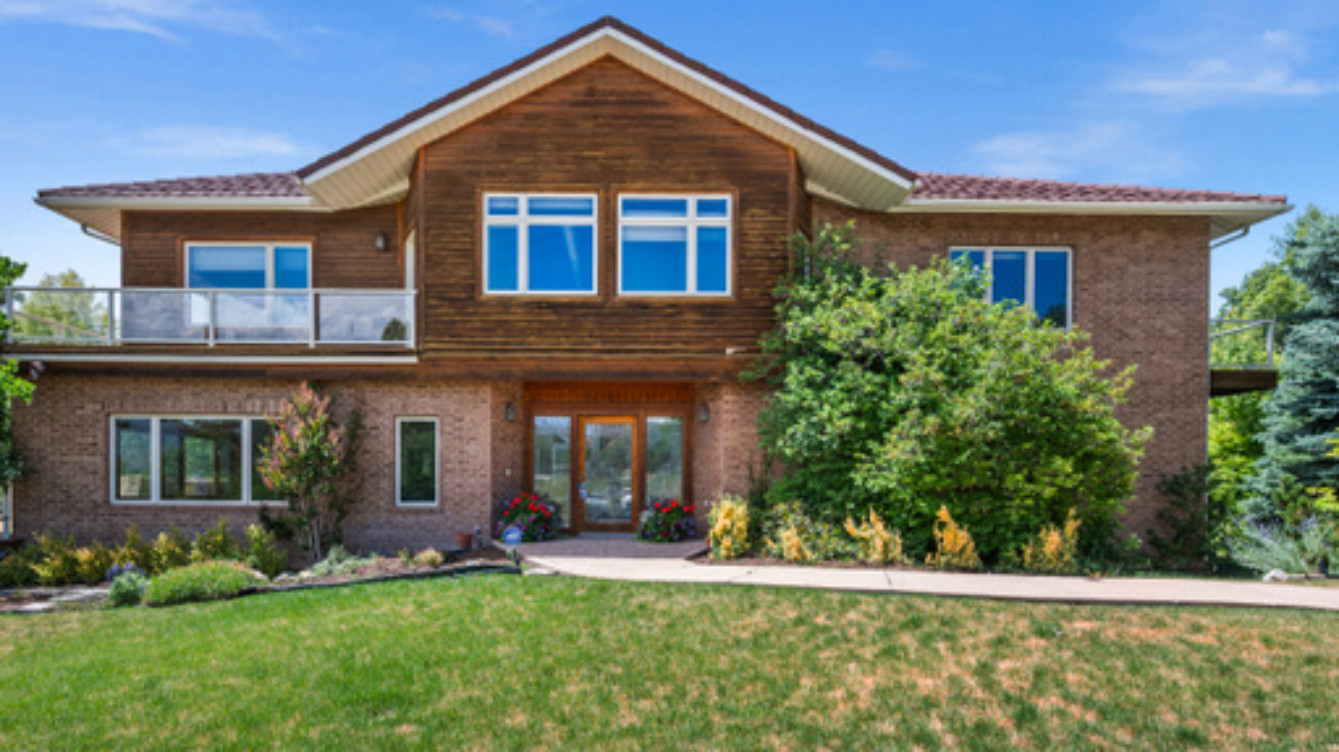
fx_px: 745
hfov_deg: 83.8
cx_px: 626
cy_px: 482
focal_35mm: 21
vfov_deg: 52.8
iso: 500
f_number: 7.1
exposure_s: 1/800
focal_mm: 16
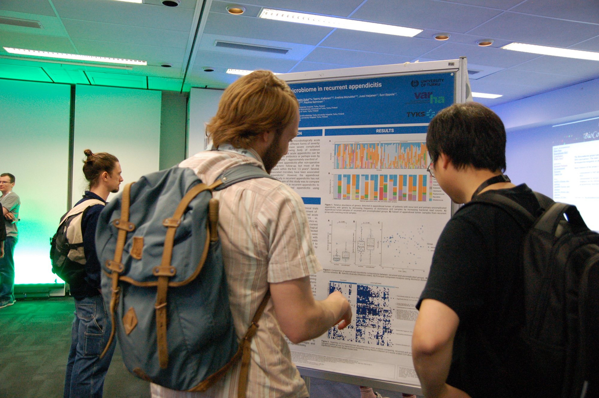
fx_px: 499
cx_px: 300
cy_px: 199
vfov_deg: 43.5
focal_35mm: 30
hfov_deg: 62.0
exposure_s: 1/125
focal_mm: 20
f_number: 3.5
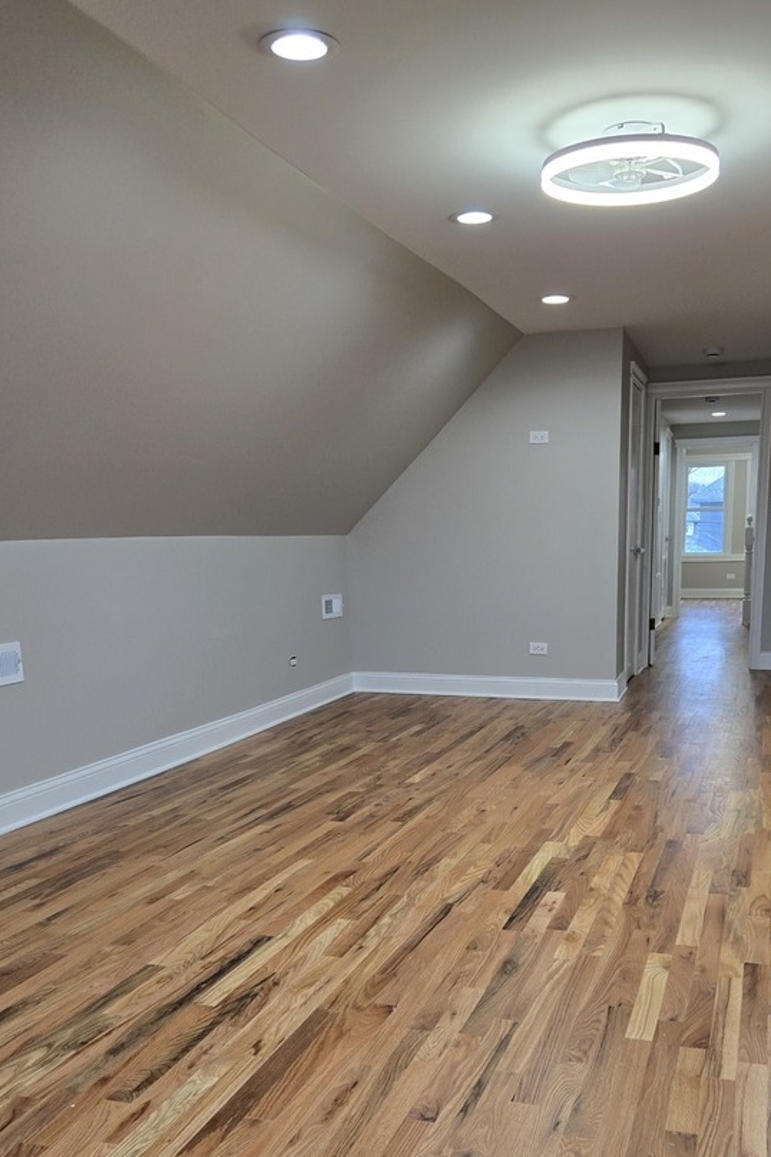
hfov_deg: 40.8
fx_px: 1028
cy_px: 734
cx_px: 479
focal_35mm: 32
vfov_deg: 57.9
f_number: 1.8
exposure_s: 1/120
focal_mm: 5.4
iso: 80
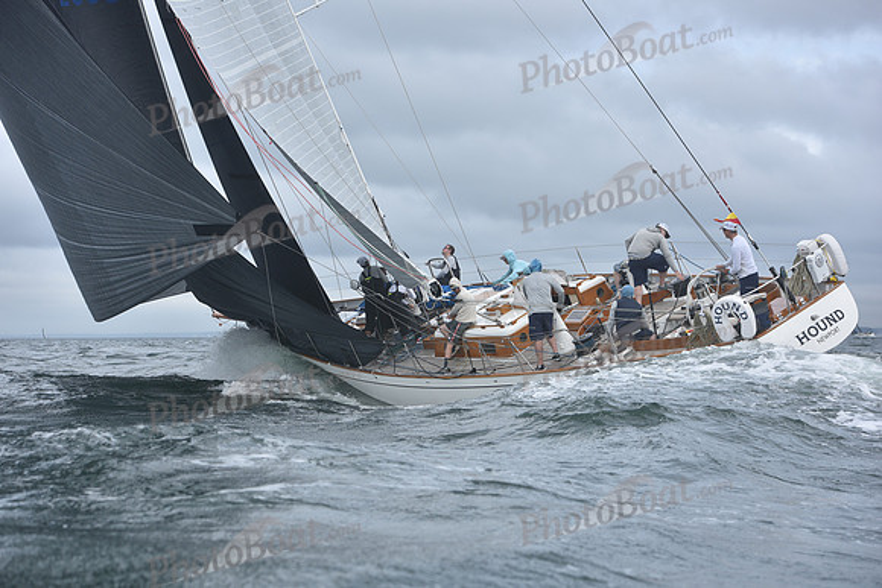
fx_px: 1715
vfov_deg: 19.5
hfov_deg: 28.8
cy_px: 294
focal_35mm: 70
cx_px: 441
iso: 200
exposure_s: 1/1250
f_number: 4.5
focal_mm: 70
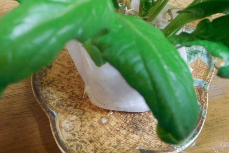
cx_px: 156
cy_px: 24
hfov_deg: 39.8
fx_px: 312
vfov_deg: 26.9
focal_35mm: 49
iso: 400
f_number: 3.4
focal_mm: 4.5
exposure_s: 1/8
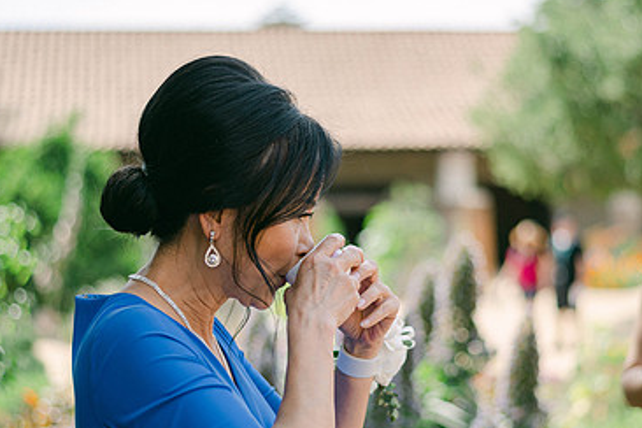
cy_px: 245
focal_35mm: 82
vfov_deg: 16.6
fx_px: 1462
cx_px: 350
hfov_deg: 24.8
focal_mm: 50
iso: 100
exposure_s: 1/2000
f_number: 2
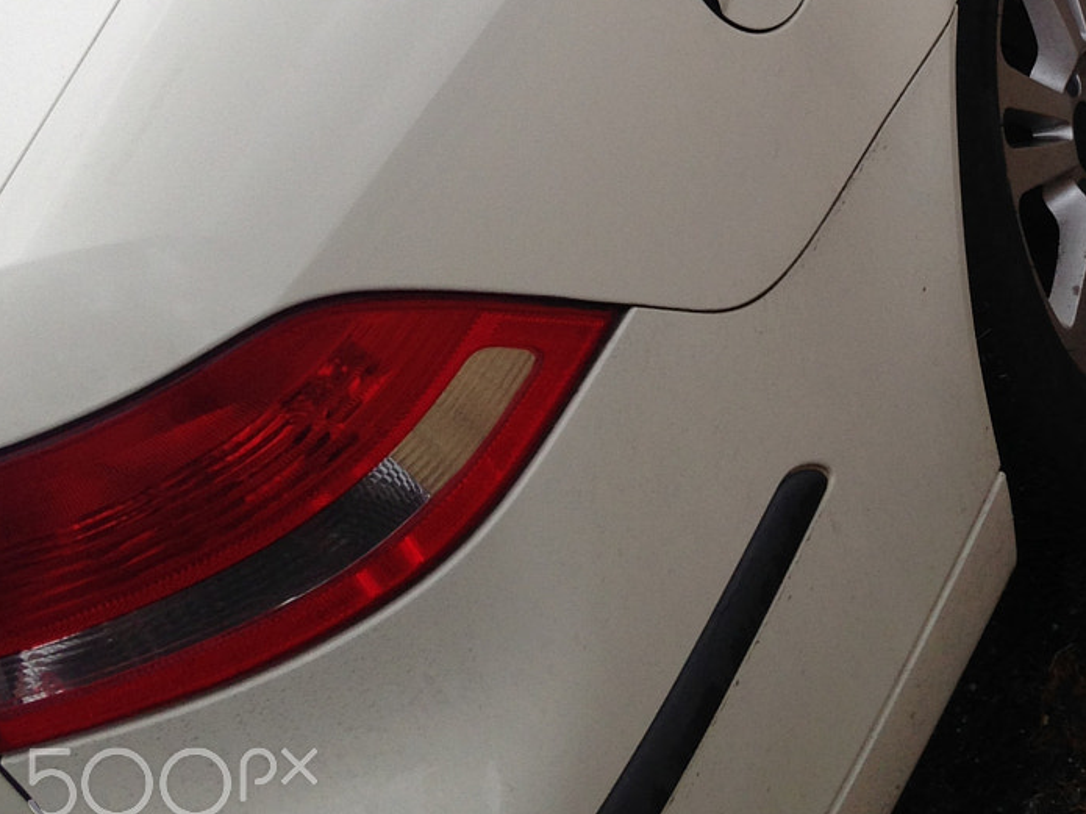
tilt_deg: -28.7
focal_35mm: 76
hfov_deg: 25.2
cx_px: 867
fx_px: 2384
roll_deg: +29.1
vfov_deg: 18.0
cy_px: -261
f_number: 2.4
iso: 50
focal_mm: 4.12
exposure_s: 1/252
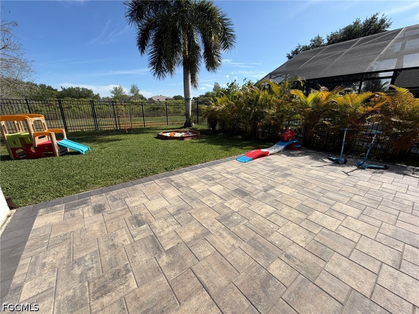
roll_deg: +0.2
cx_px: 210
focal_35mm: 14
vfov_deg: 85.7
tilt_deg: -15.9
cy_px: 157
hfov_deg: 102.1
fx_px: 169
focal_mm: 2.22
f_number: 2.2
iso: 20
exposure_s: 1/985
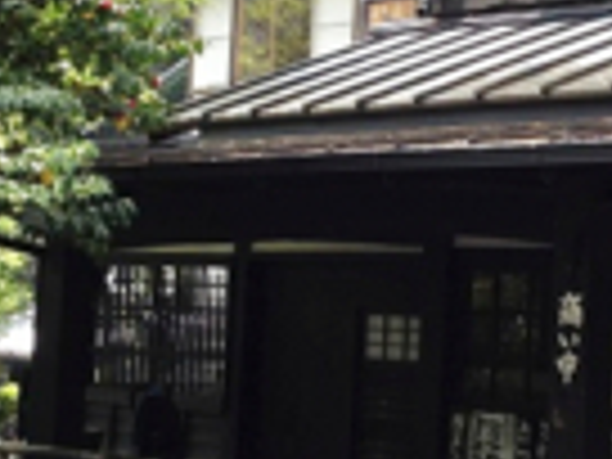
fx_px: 2051
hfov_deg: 16.9
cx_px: 418
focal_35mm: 116
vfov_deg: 12.8
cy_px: 162
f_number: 2.4
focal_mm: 4.28
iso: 50
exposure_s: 1/223
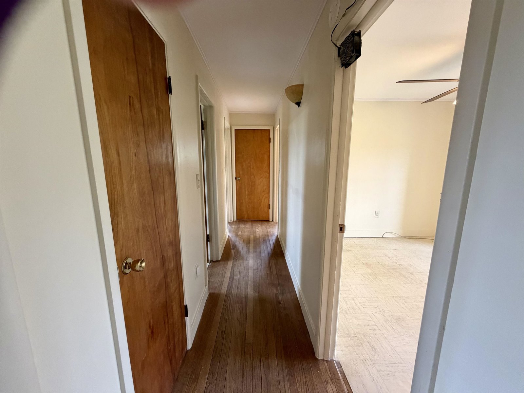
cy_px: 196
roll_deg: -0.2
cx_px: 262
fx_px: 212
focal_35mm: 14
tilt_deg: -9.6
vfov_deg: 85.7
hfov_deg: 102.1
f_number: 2.2
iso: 320
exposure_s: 1/101
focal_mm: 2.22
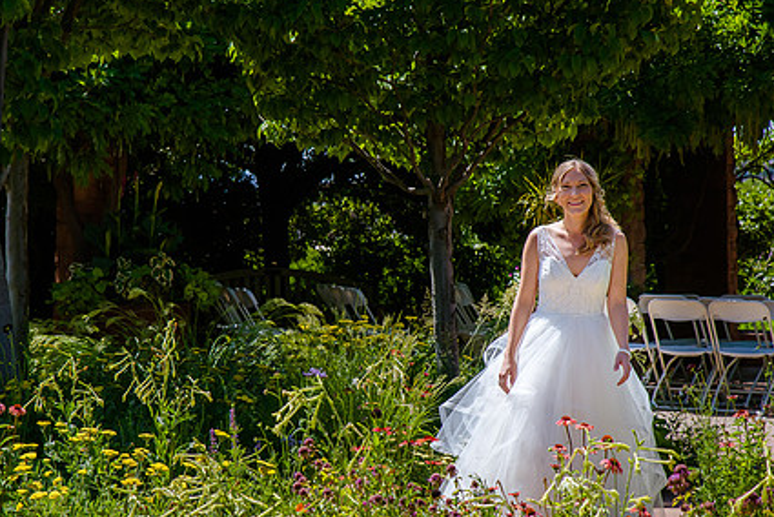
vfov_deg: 8.9
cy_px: 312
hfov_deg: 13.3
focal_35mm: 154
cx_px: 314
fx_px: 3313
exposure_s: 1/500
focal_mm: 105
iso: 200
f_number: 10
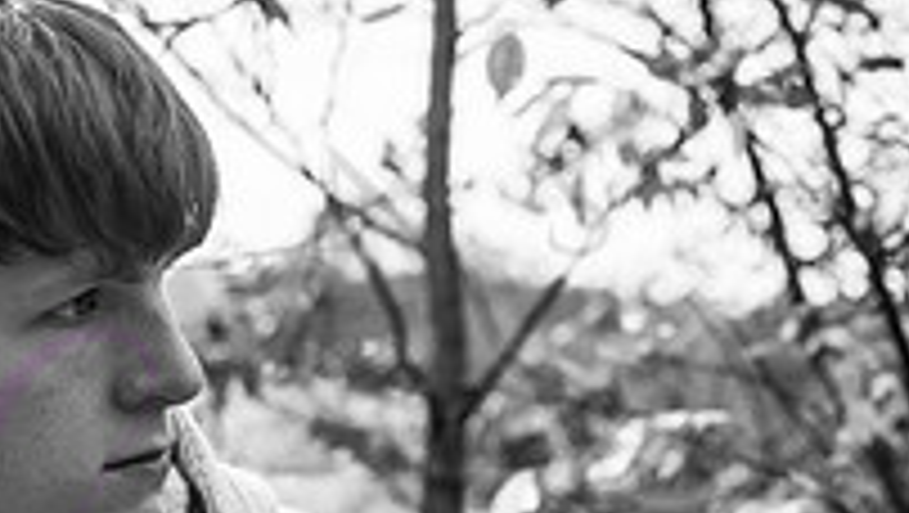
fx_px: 7623
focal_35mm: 316
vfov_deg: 3.9
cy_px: 421
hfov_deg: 6.8
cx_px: -212
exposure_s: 1/640
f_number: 11
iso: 800
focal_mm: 105
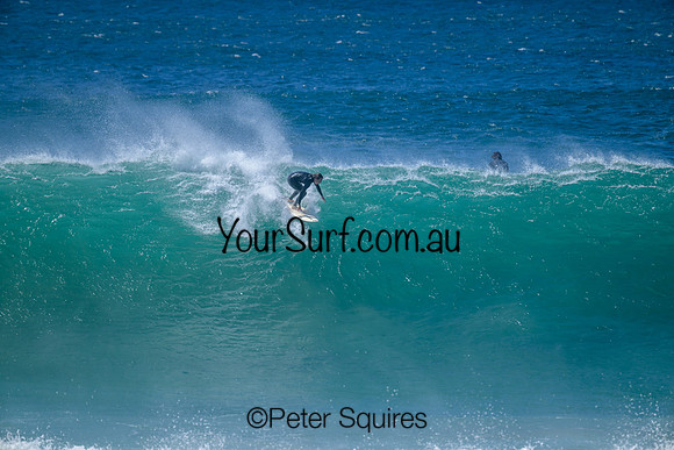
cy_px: 225
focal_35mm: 560
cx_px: 337
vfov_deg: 2.5
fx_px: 10486
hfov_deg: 3.7
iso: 500
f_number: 8
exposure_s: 1/2000
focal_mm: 560
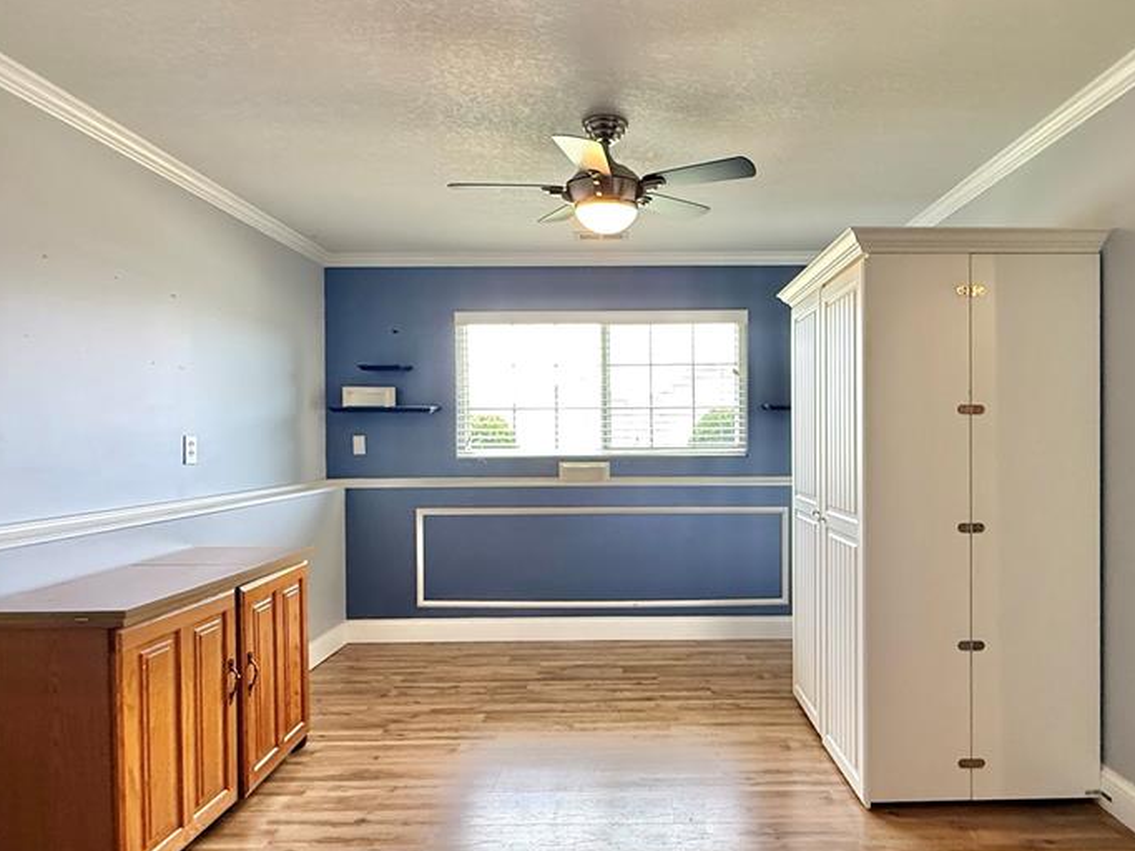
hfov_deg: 78.6
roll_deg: +0.3
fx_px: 688
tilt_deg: -0.5
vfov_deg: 63.4
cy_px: 440
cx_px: 646
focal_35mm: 21
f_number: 2.2
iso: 640
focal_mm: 2.22
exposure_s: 1/60
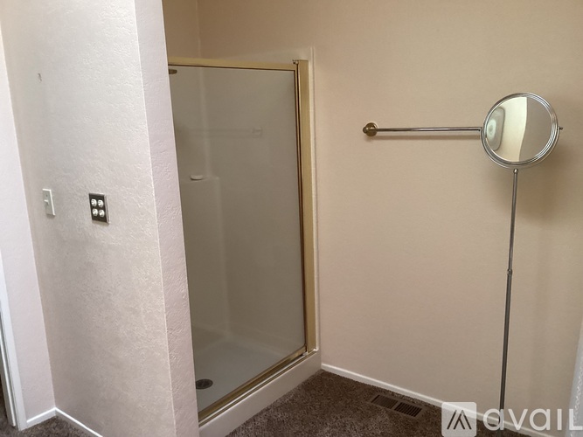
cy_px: 218
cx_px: 292
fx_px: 522
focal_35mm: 31
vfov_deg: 45.4
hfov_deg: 58.4
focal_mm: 3.3
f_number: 2.4
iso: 250
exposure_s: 1/60
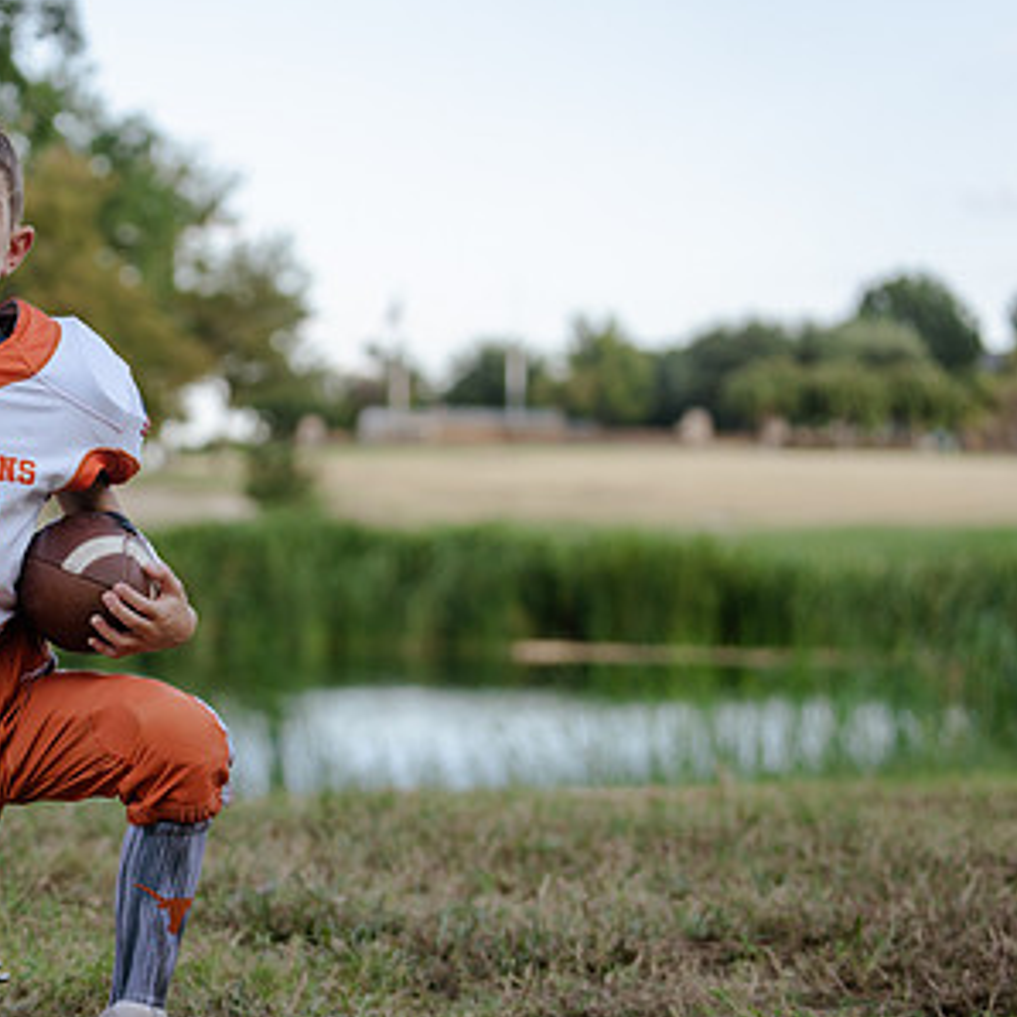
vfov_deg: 15.0
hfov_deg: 14.8
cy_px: 578
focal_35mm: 116
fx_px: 3856
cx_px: 44
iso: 125
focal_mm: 70
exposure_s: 1/320
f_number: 3.2
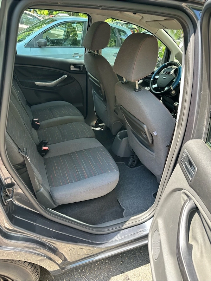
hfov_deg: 56.8
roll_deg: -3.7
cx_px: 106
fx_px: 195
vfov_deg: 71.6
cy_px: 140
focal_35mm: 24
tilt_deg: -31.5
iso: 100
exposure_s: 1/172
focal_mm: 6.86
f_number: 1.78
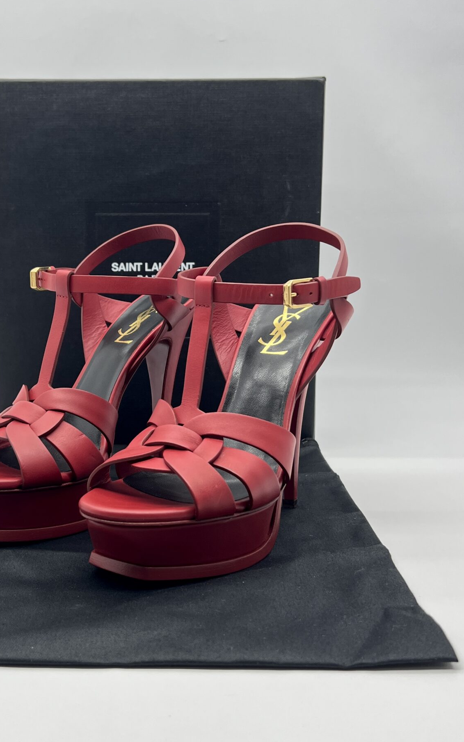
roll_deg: -0.3
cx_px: 134
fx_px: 789
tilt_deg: -7.8
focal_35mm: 39
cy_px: 349
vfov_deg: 50.4
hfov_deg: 32.3
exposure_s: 1/100
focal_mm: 5.7
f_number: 1.5
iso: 40
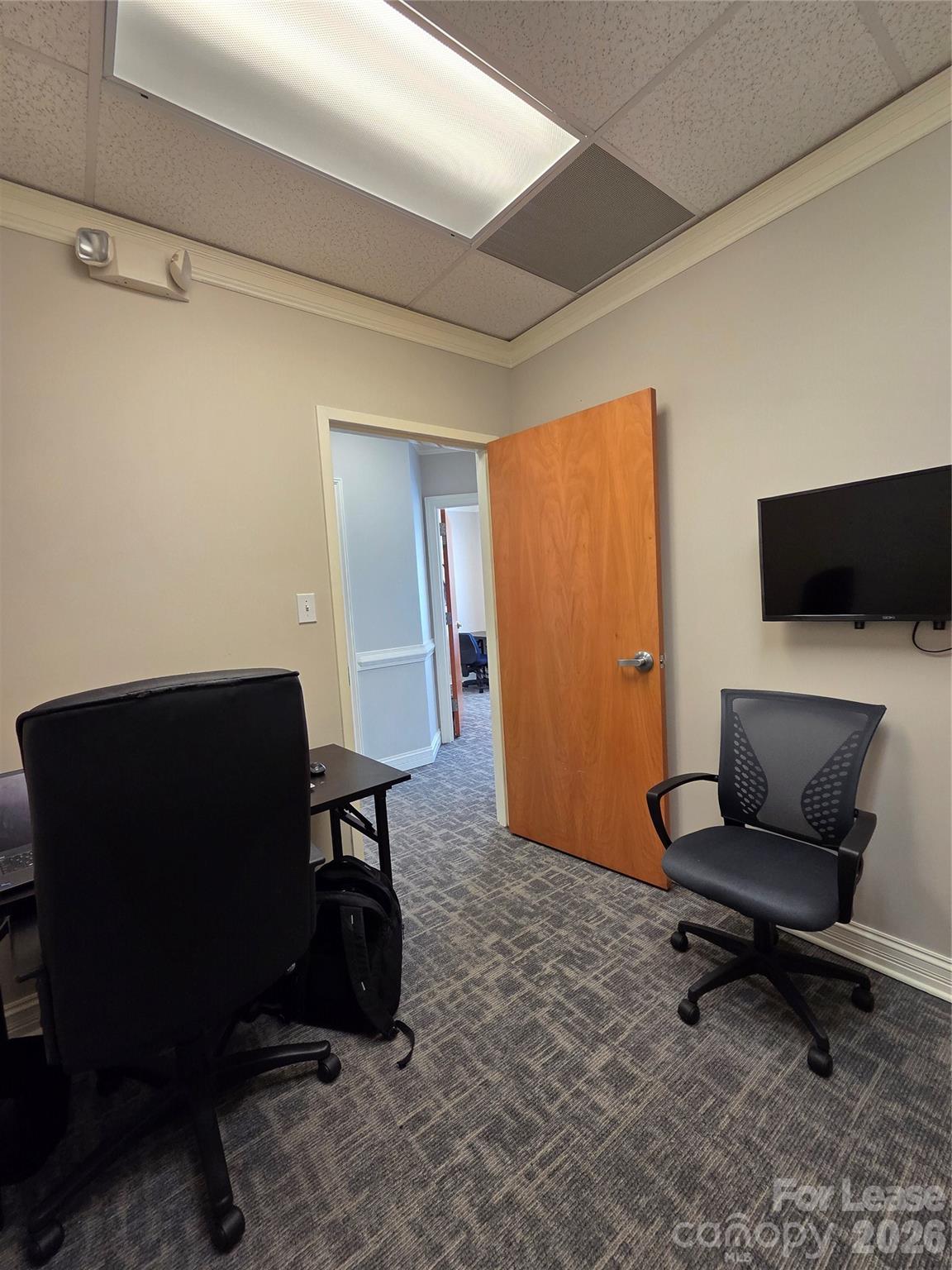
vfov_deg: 106.2
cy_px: 635
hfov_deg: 89.9
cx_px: 476
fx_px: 477
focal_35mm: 13
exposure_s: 1/120
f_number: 2.2
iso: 200
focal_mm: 2.2
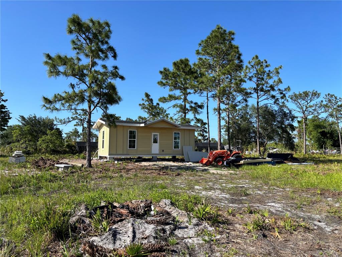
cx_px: 171
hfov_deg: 67.3
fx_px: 257
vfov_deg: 53.1
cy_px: 128
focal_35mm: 26
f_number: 1.6
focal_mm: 5.96
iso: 50
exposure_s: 1/2342
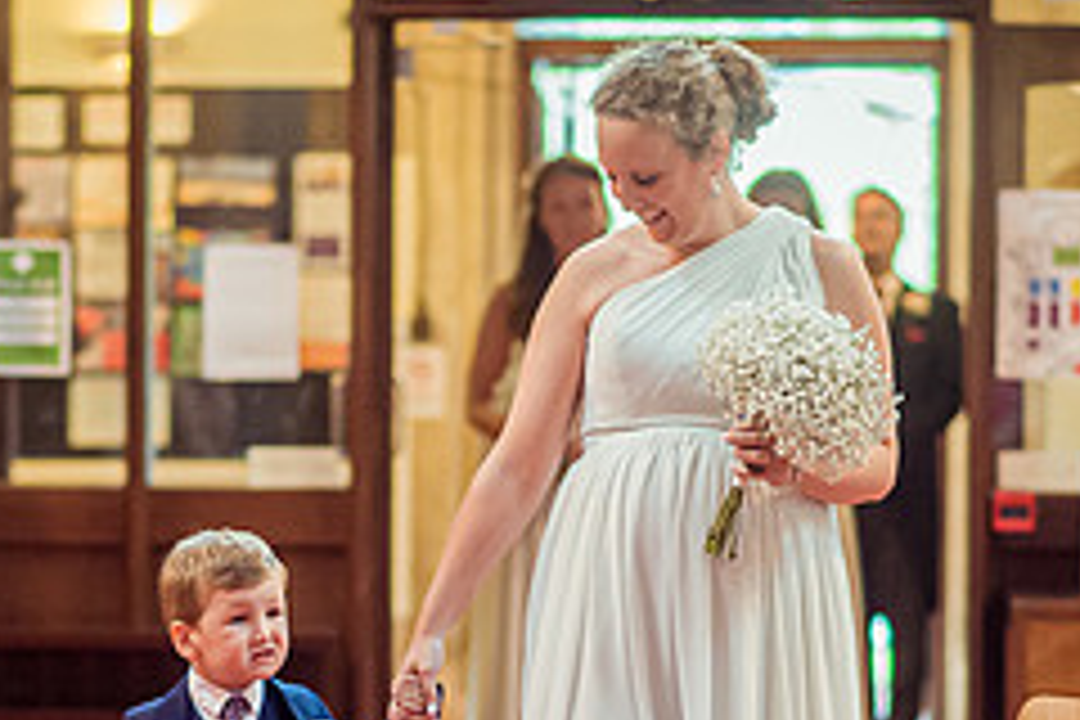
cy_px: 634
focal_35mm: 205
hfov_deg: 10.0
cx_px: 450
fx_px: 6150
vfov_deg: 6.7
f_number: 2.2
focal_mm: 85
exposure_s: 1/500
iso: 5600
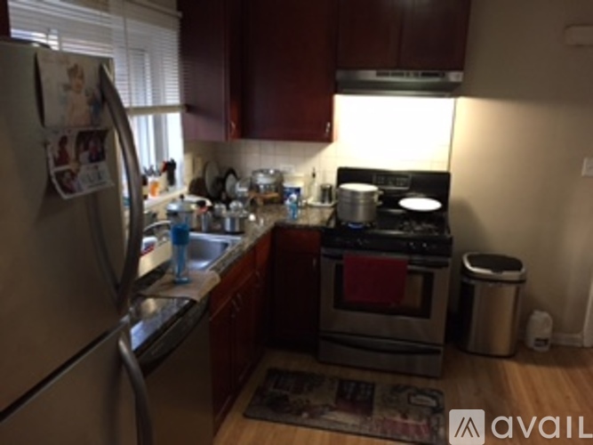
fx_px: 497
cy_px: 222
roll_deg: +0.0
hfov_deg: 61.7
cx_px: 296
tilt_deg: -15.7
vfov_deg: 48.2
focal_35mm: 29
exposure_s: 1/17
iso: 250
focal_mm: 4.15
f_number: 2.2
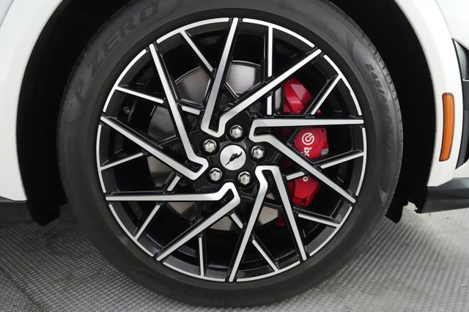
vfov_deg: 51.2
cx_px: 234
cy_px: 156
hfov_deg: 71.5
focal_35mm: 25
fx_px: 326
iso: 16000
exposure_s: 1/320
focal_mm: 25
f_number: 4.5
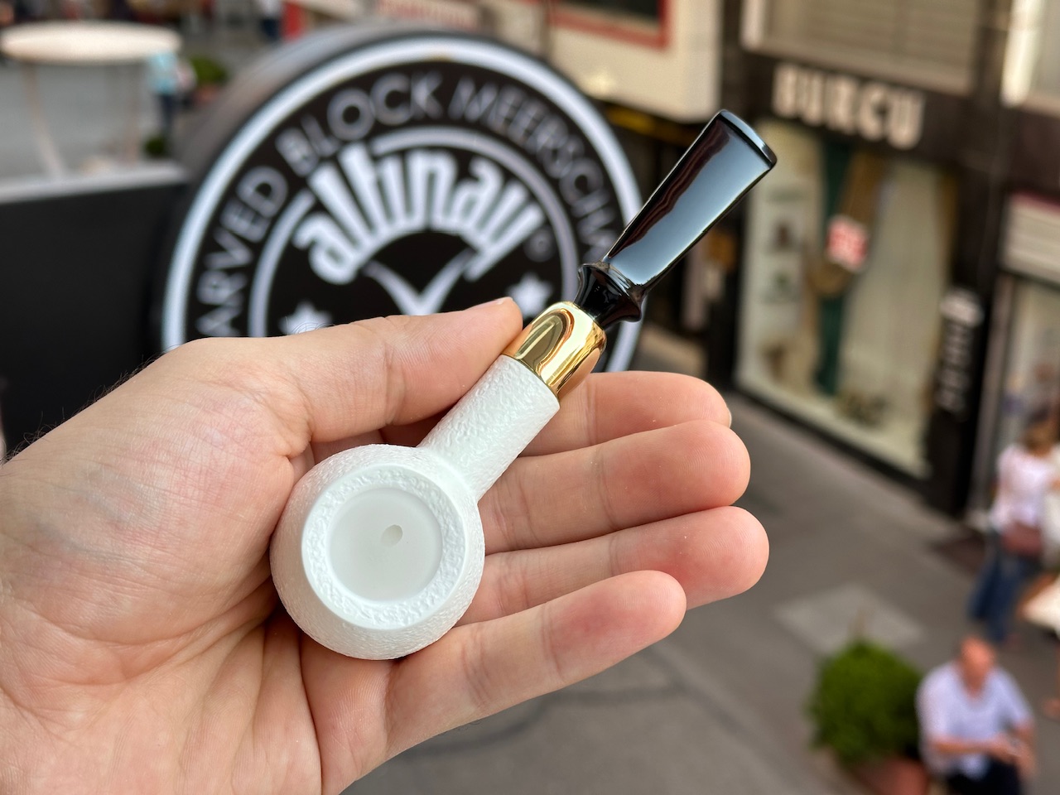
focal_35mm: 48
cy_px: 398
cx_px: 530
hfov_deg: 39.7
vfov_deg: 30.3
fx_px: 1470
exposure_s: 1/521
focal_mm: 6.86
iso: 64
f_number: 1.78
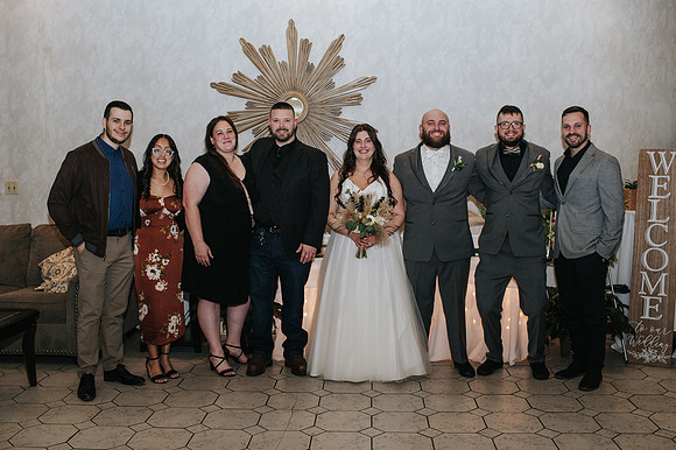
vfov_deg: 36.2
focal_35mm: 37
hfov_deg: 52.3
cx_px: 344
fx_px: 689
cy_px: 229
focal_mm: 35
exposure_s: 1/200
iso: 800
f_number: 3.2
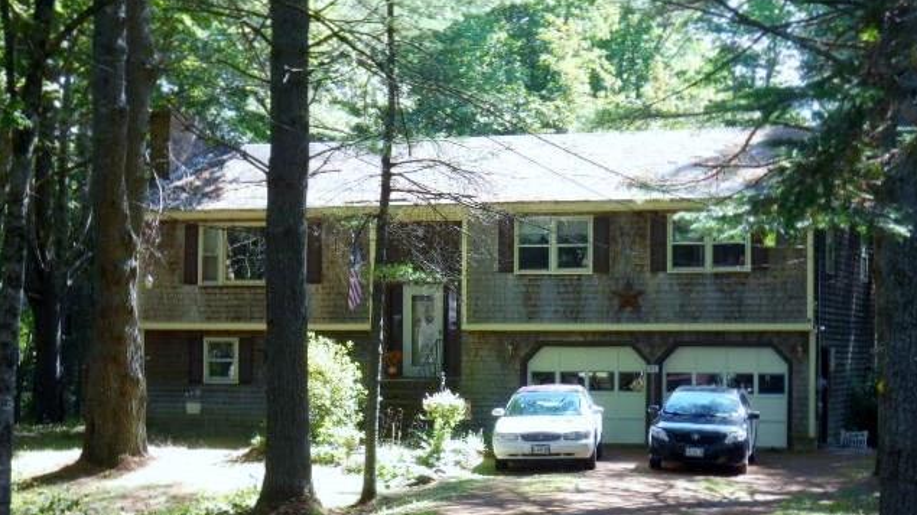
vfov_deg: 15.3
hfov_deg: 26.9
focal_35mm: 79
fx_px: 1921
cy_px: 316
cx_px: 459
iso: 125
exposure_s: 1/30
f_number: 6
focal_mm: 12.8
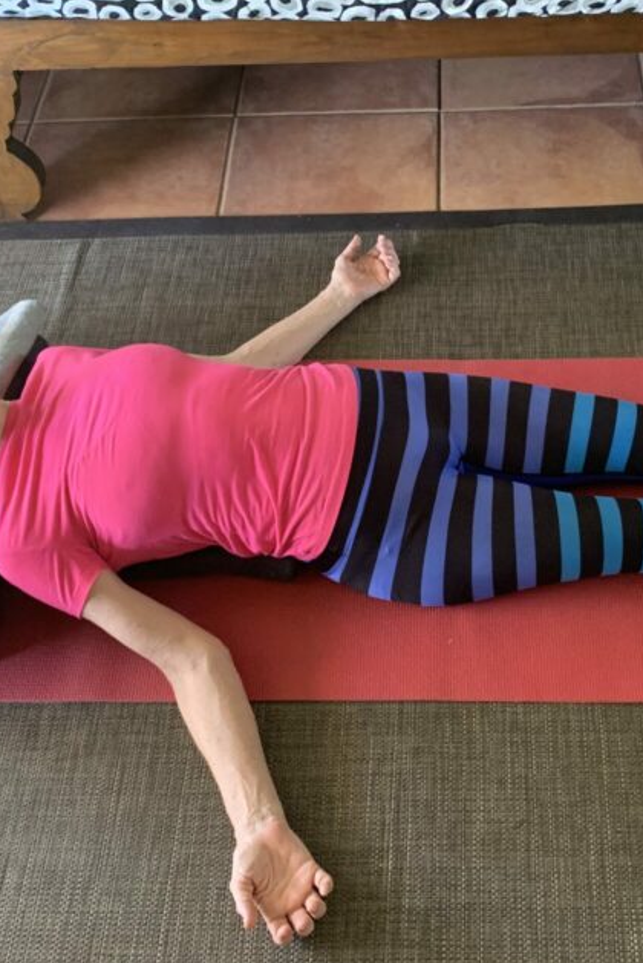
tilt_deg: -51.8
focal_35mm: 44
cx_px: 450
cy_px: 462
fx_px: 1177
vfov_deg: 44.5
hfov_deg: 30.2
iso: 400
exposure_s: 1/60
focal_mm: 4.25
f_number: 1.8
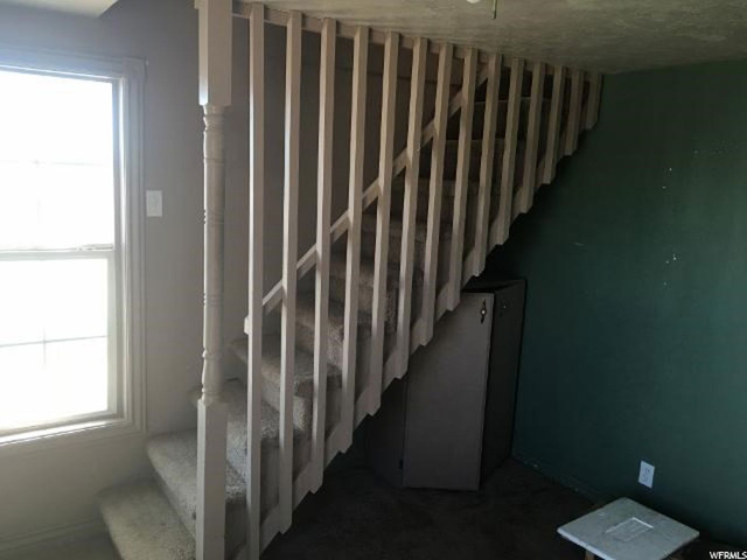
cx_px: 374
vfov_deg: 48.2
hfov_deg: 61.7
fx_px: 626
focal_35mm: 29
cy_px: 280
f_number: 2.2
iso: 25
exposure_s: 1/30
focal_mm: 4.15
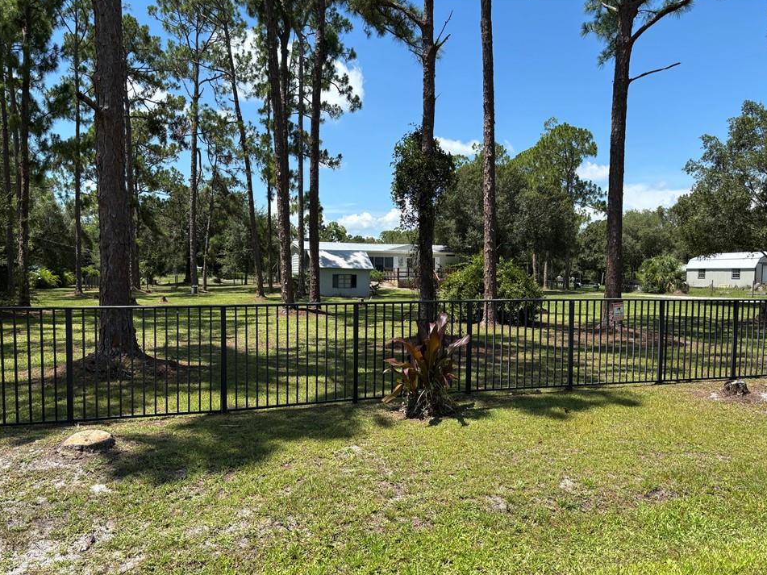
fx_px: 620
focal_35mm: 28
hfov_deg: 63.4
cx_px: 410
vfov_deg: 49.7
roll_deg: -0.4
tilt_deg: -2.7
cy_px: 304
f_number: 1.6
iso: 50
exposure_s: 1/1984
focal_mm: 5.96
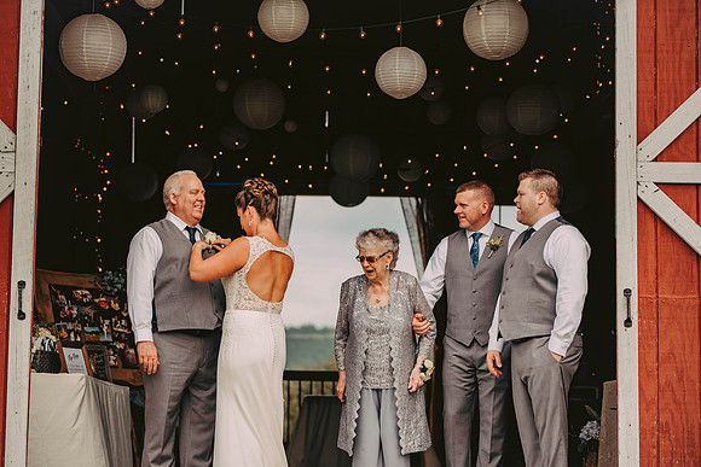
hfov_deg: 20.0
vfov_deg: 13.4
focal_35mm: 102
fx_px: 1987
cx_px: 350
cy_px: 234
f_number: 2.8
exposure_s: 1/3200
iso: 200
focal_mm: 102
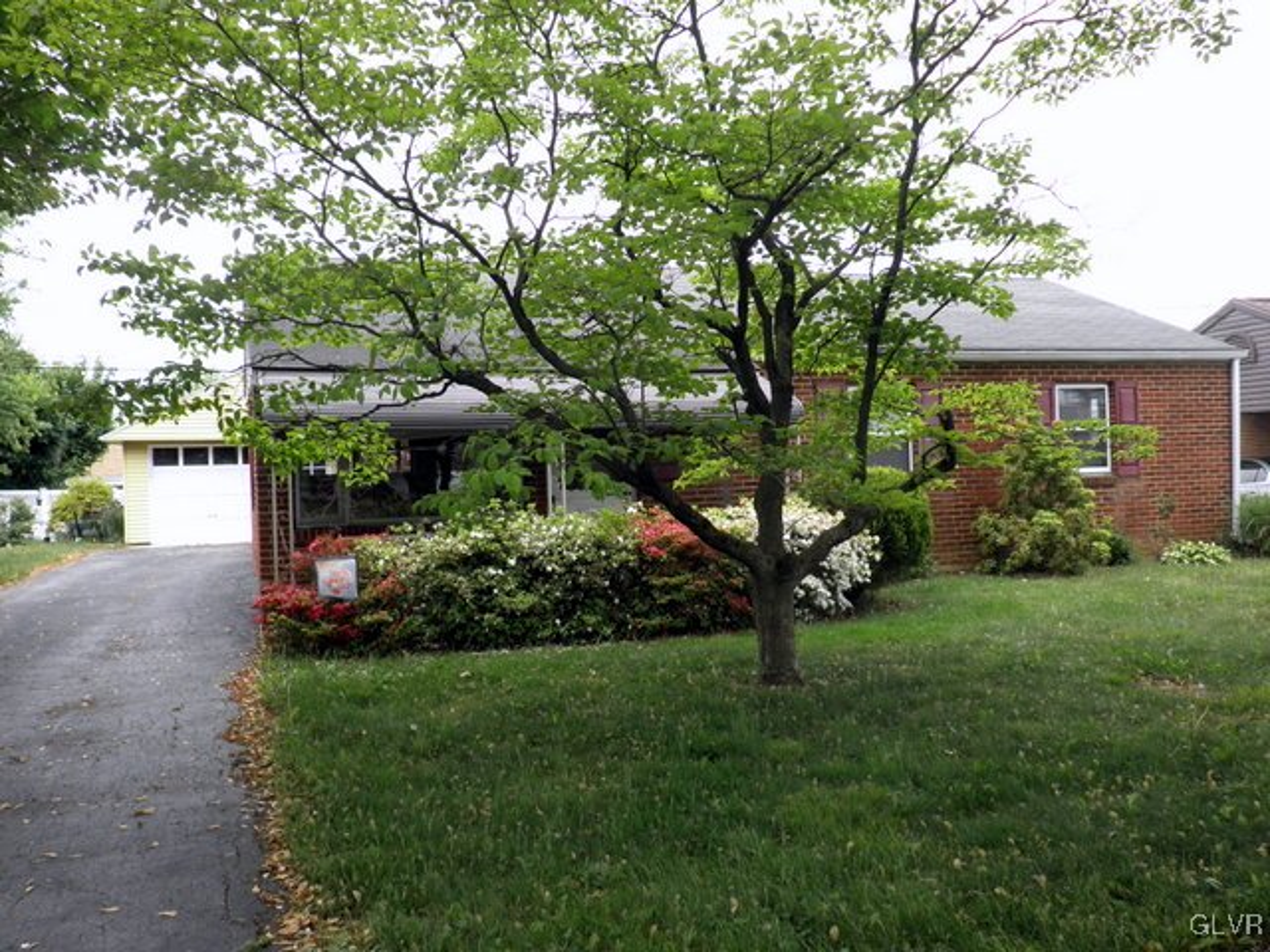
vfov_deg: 44.2
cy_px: 476
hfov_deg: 56.8
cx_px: 635
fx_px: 1174
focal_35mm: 32
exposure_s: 1/125
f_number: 3.7
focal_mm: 5.9
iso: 64
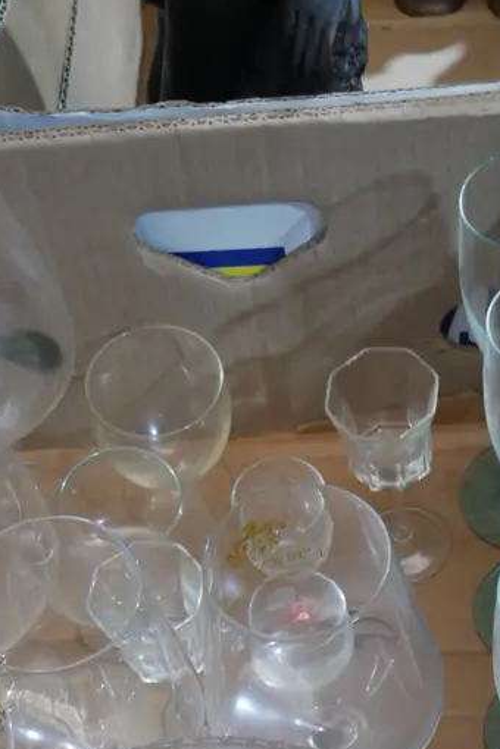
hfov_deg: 19.2
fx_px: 1479
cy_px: 724
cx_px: 276
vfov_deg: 27.1
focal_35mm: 71
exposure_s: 1/60
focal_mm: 17
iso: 1250
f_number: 4
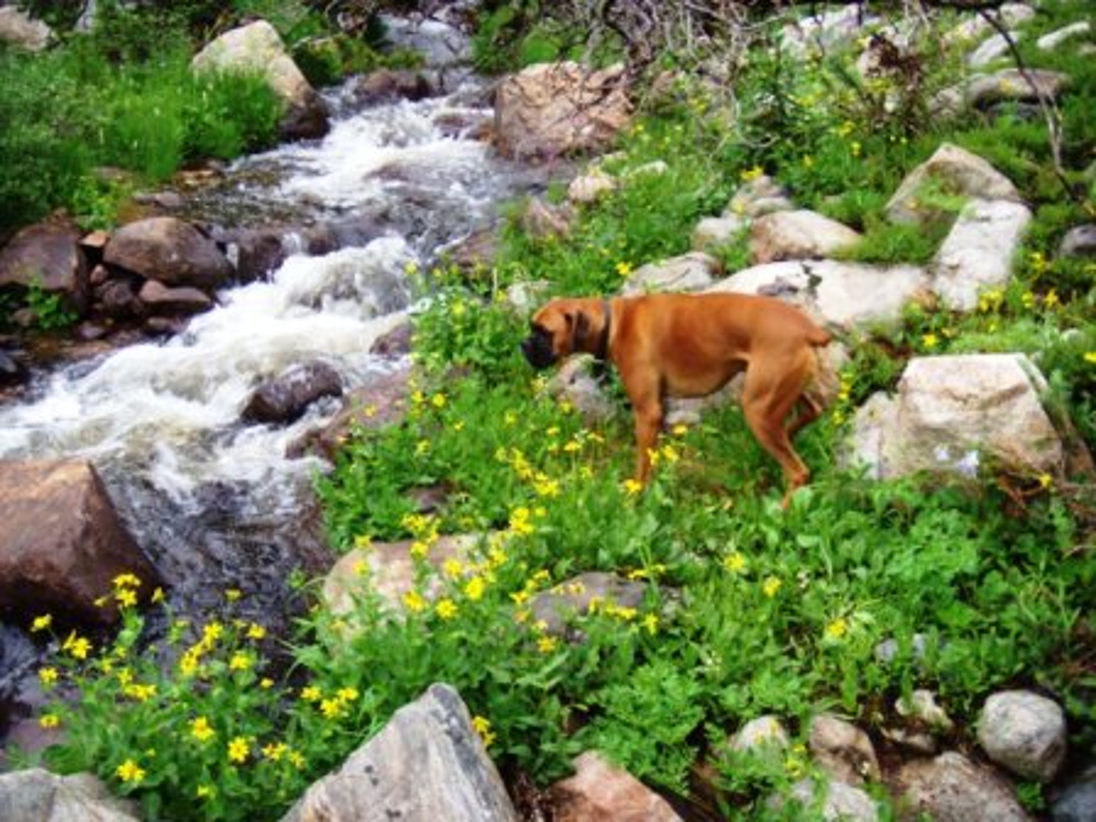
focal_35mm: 38
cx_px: 548
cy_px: 411
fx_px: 1203
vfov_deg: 37.7
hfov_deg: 49.0
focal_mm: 6.4
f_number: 3.5
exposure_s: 1/65.3
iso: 64
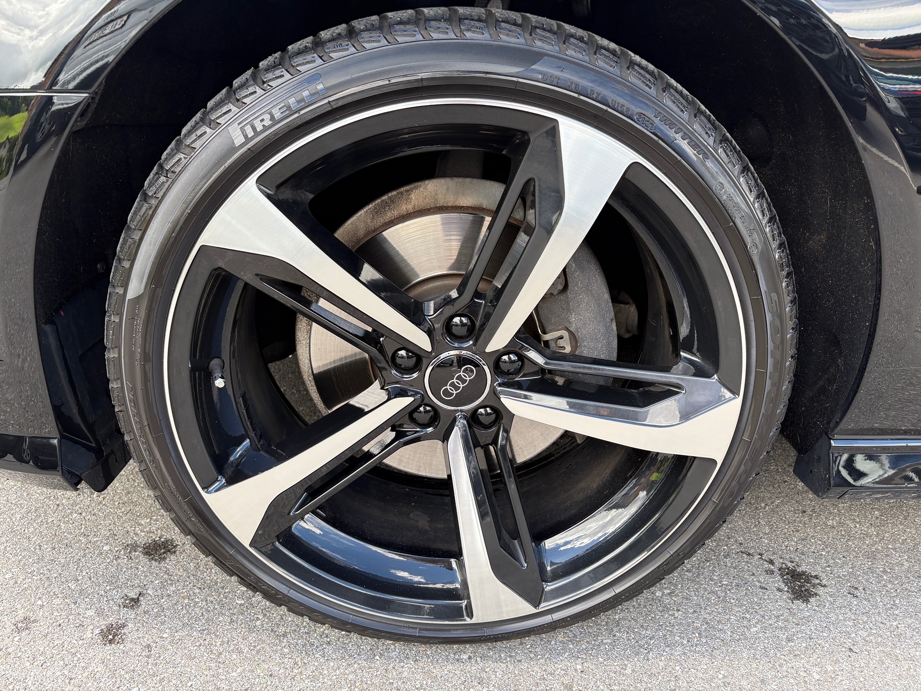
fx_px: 692
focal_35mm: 26
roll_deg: +0.0
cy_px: 346
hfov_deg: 67.3
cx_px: 460
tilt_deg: -20.8
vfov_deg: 53.1
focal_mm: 5.96
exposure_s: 1/210
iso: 40
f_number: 1.6
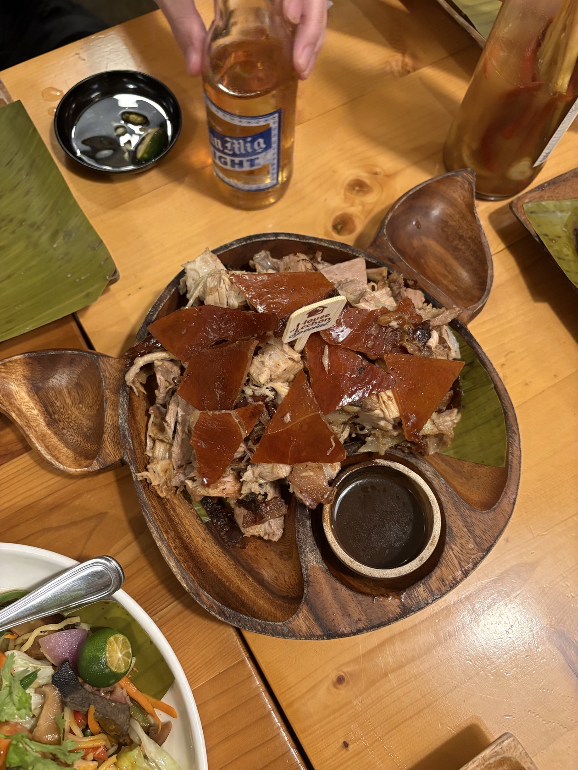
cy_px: 385
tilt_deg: -69.4
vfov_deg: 67.3
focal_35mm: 26
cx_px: 289
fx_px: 579
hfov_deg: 53.1
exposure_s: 1/60
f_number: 1.6
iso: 320
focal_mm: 5.96
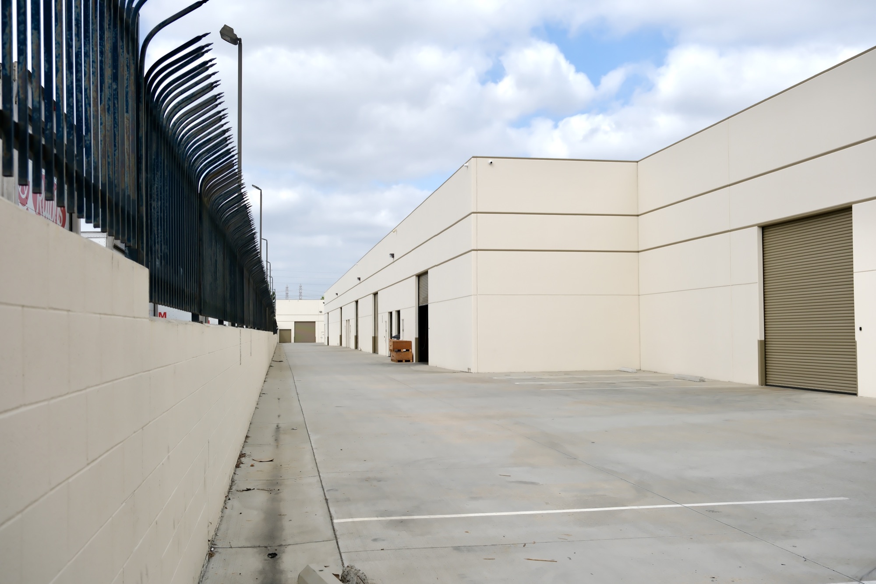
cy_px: 292
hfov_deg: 54.4
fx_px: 852
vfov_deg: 37.8
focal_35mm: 35
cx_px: 438
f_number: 5.6
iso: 125
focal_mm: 23.5
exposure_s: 1/640
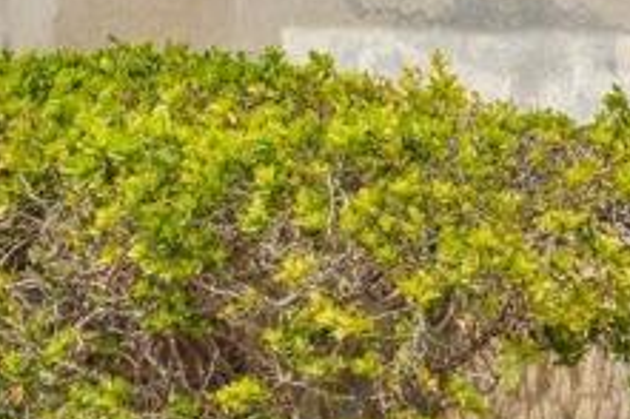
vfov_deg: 8.2
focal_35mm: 164
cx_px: 516
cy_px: -172
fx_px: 2868
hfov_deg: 12.5
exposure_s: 1/320
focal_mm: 16.1
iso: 100
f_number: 8
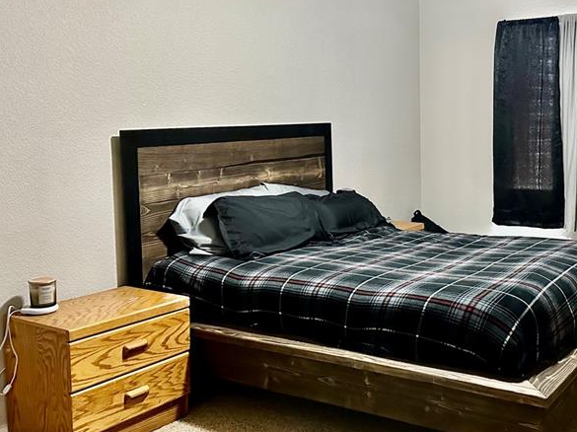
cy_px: 169
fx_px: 700
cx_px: 409
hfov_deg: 43.8
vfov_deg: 34.2
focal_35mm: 42
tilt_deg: -3.9
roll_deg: +0.8
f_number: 1.78
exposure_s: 1/60
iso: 800
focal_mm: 6.86
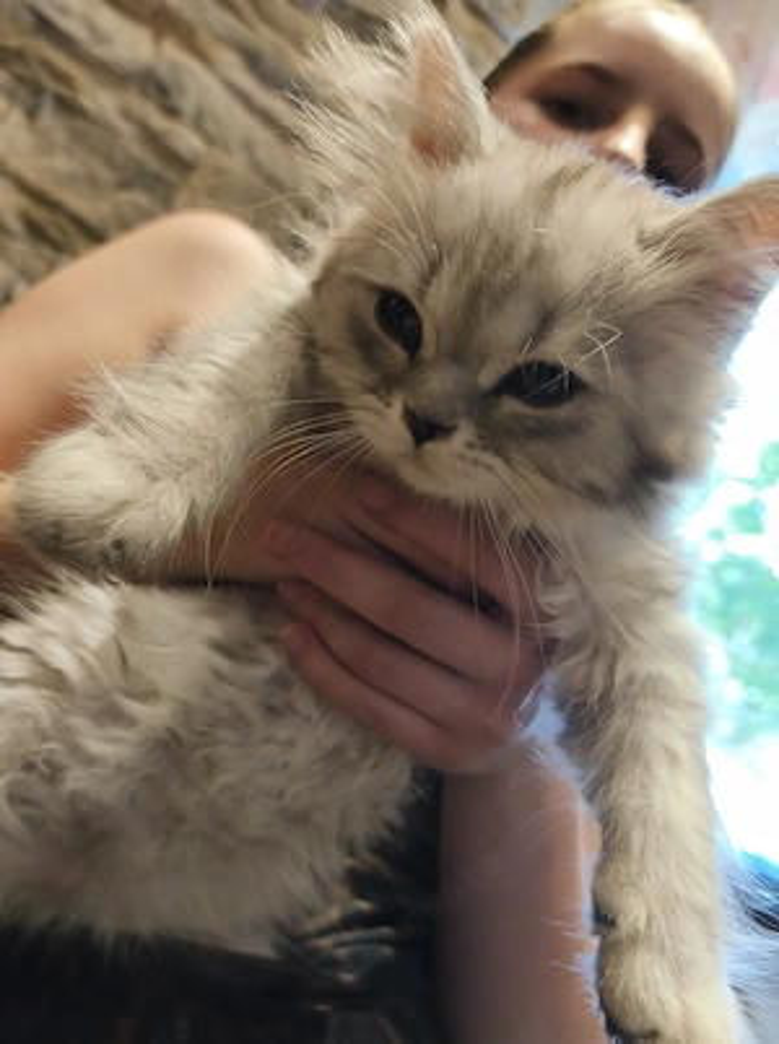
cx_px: 390
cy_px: 522
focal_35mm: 23
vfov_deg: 74.0
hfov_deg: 58.7
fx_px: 692
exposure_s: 1/50
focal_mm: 6.14
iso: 250
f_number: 1.65
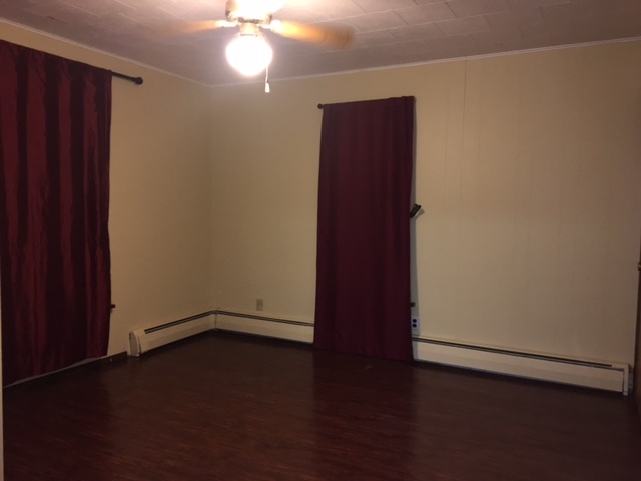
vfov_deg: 48.2
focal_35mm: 29
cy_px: 240
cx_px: 320
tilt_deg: -4.8
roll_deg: -0.2
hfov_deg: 61.7
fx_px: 537
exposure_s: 1/16
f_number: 2.2
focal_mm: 4.15
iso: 125
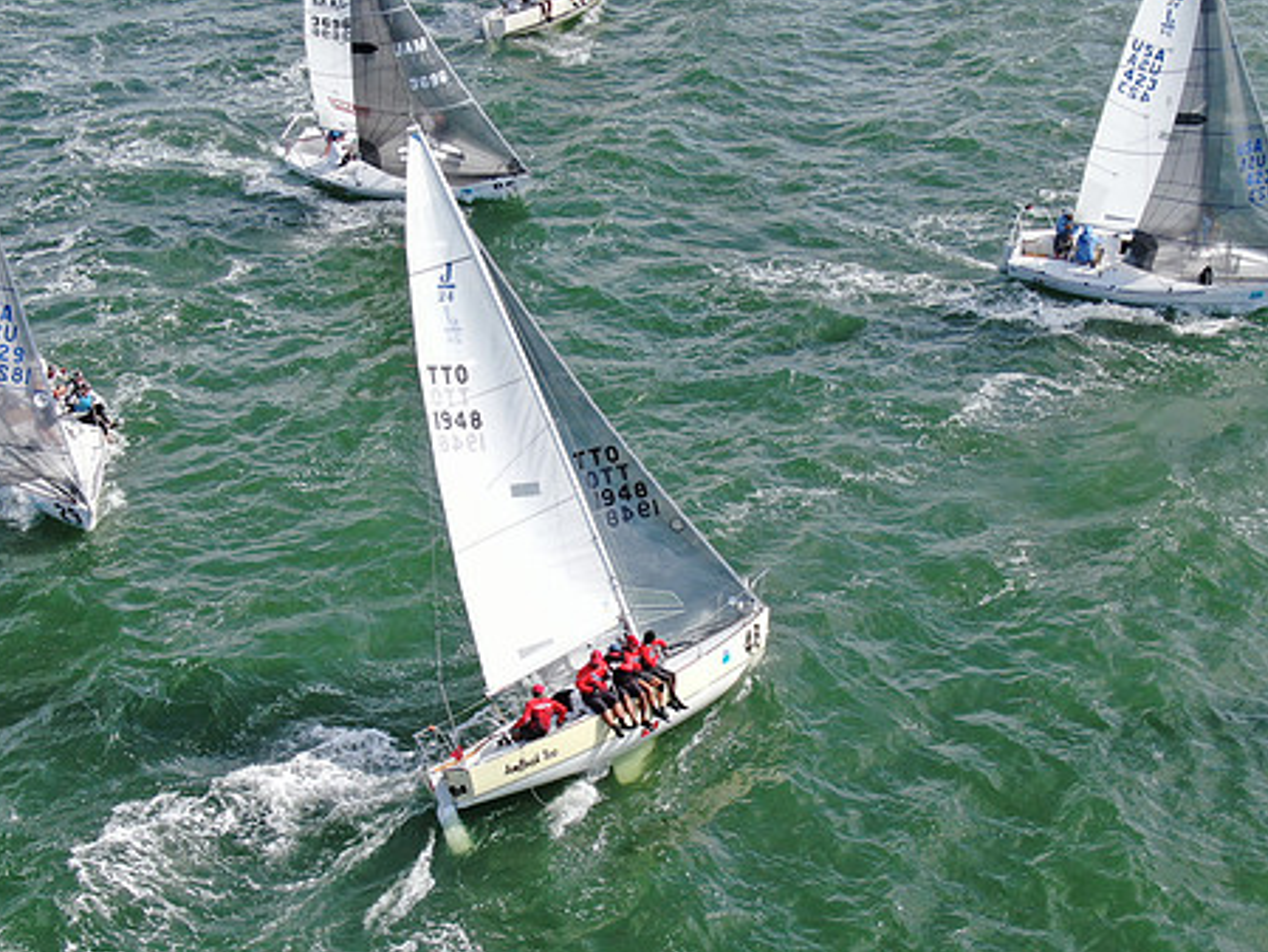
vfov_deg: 23.6
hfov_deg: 31.2
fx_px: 2272
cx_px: 666
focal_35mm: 62
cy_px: 572
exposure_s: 1/500
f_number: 3.8
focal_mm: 8.6
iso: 100
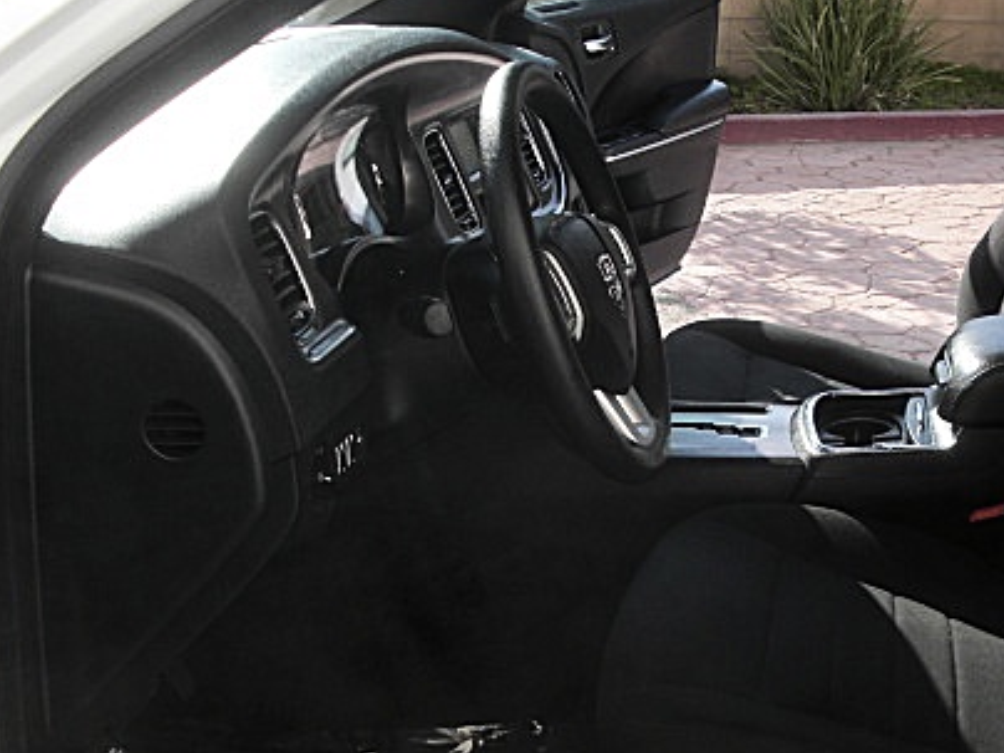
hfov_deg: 33.6
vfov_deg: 25.6
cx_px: 646
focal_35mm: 57
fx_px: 1653
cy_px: 482
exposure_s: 1/320
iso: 50
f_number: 2.8
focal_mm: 6.3
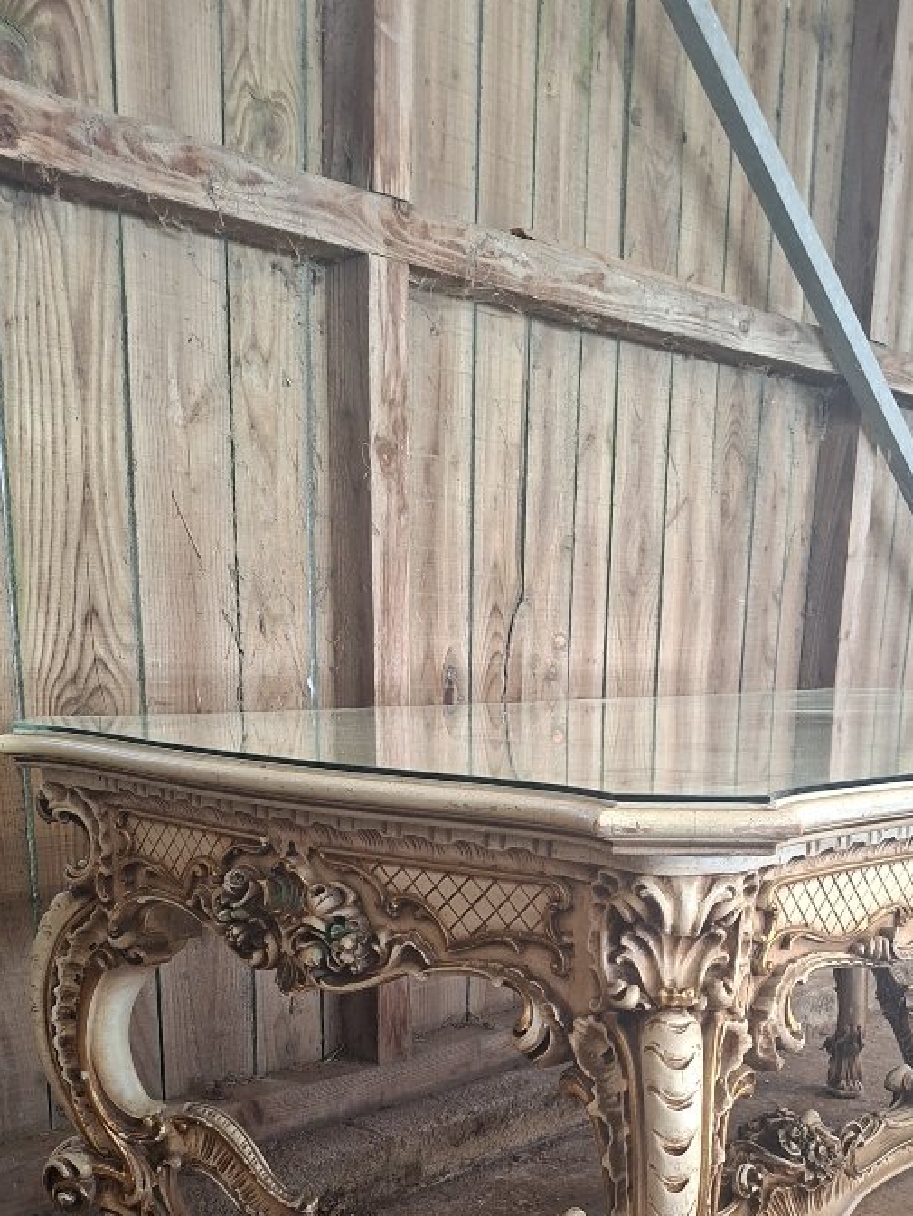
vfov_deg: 42.6
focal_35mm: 41
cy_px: 1057
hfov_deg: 34.9
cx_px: 577
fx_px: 1441
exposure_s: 1/100
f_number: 1.8
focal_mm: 5.54
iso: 320
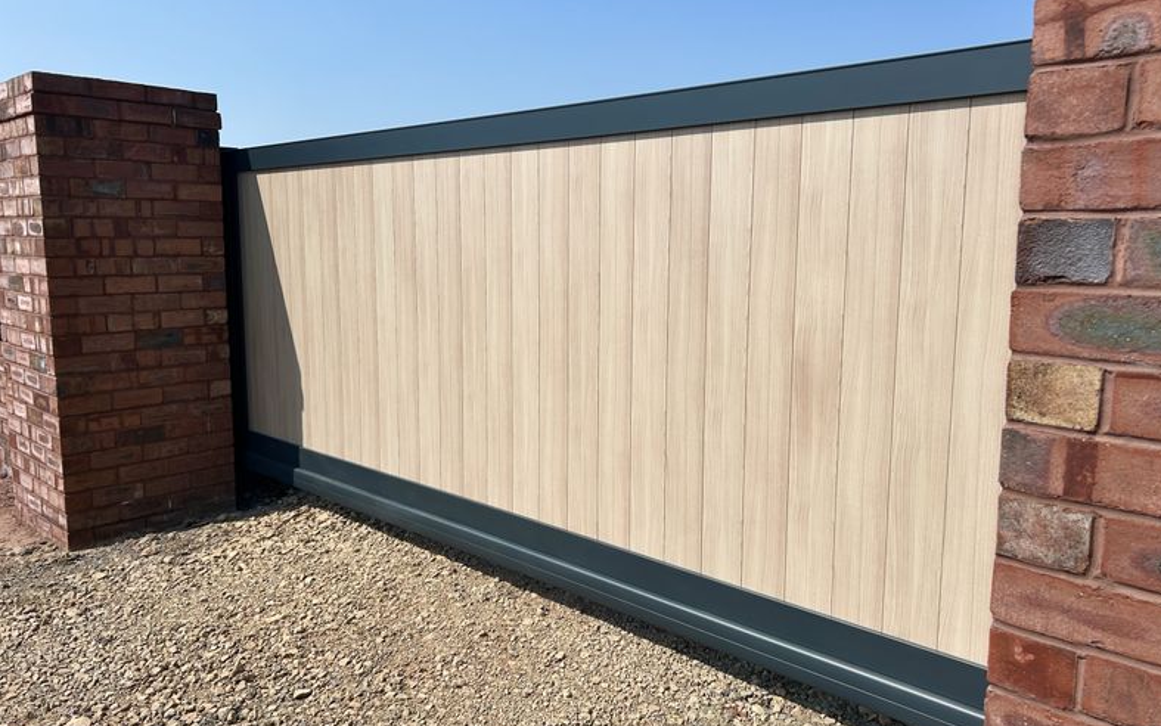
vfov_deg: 44.5
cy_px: 360
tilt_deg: -7.6
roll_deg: +0.6
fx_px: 886
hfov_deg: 66.5
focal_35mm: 28
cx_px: 589
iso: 50
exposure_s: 1/5587
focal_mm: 5.7
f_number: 1.5
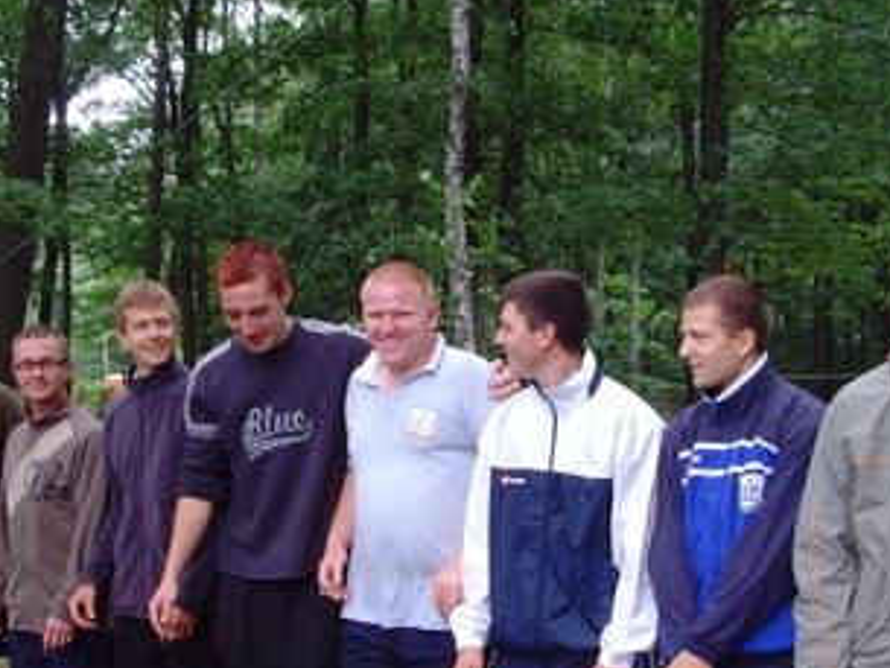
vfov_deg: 22.9
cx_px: 493
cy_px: 442
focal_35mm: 64
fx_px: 1646
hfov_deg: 30.2
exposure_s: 1/45
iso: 200
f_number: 3.5
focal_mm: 6.6
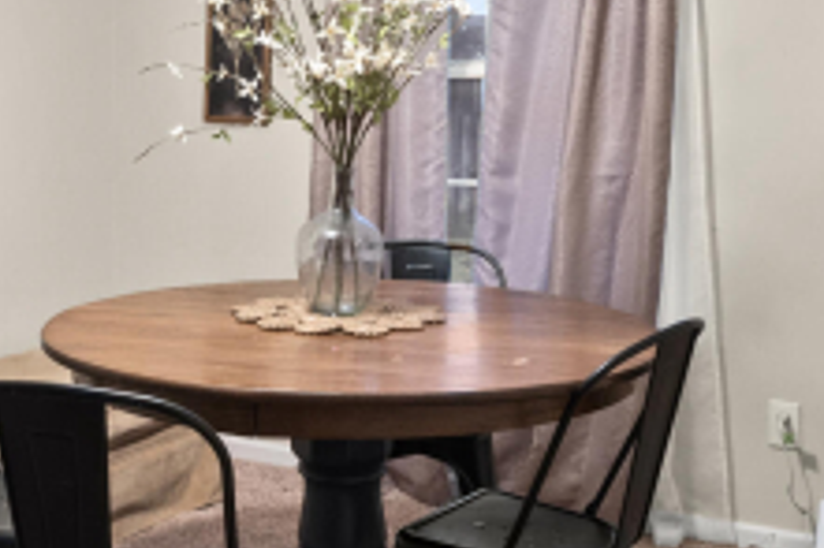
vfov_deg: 26.1
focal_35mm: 51
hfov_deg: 38.4
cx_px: 257
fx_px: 1166
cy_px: 127
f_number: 10
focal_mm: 10
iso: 400
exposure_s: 2.5
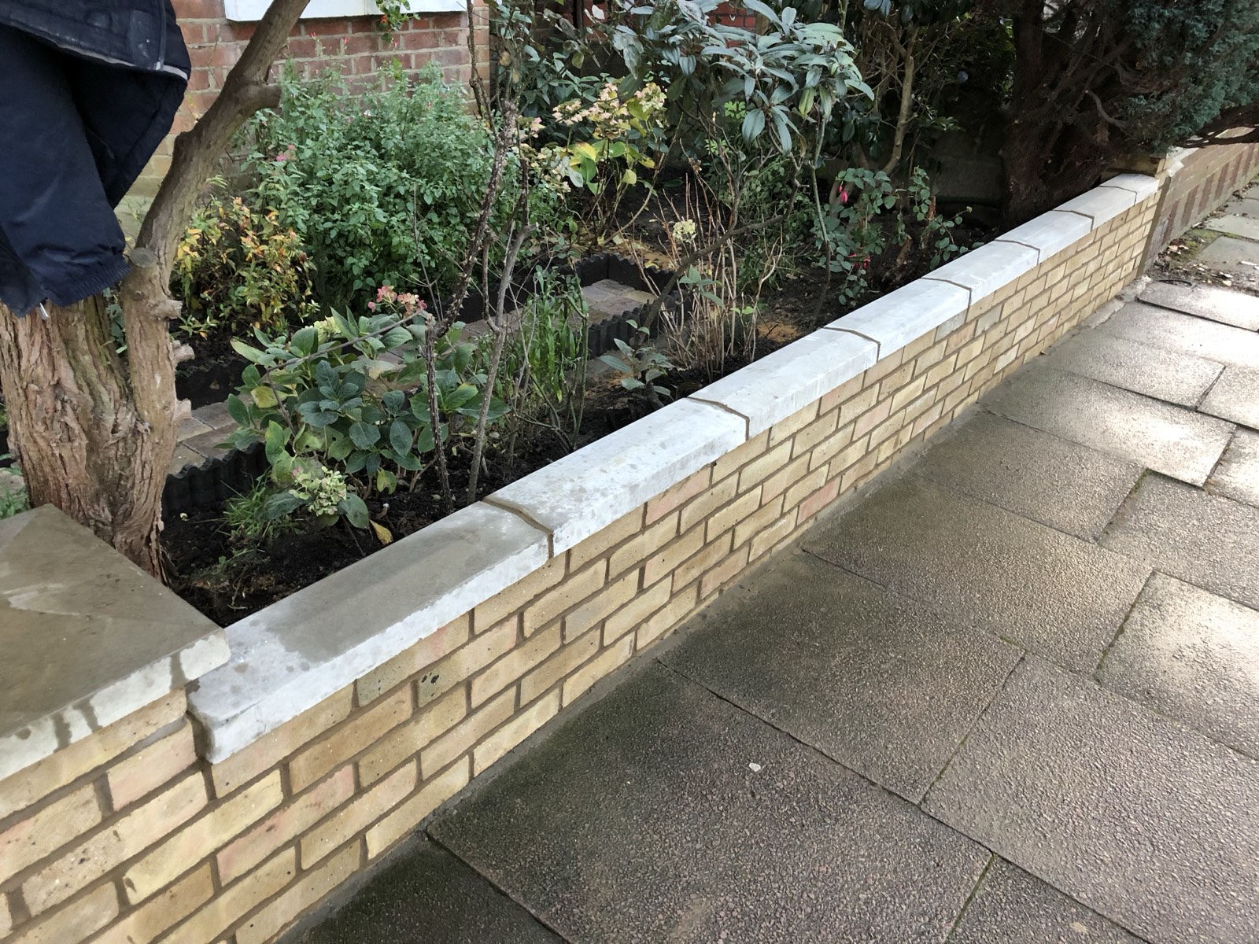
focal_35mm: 28
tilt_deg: -28.3
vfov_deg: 49.7
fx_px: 1018
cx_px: 630
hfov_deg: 63.4
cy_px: 472
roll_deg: -2.0
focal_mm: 3.99
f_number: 1.8
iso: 40
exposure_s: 1/15
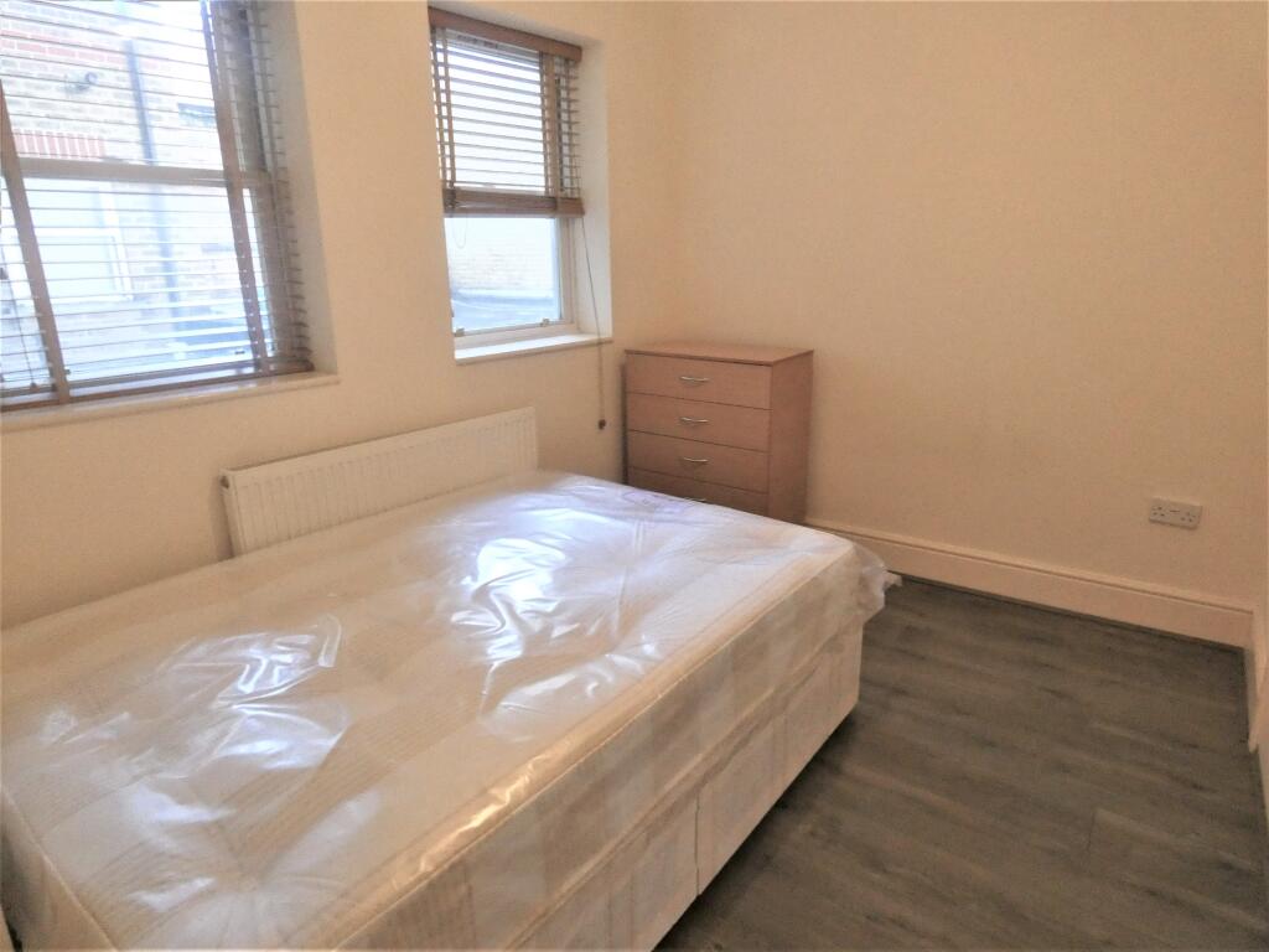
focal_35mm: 20
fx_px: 733
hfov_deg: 81.7
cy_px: 476
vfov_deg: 66.0
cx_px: 634
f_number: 3.5
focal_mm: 3.6
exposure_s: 1/60
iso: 800
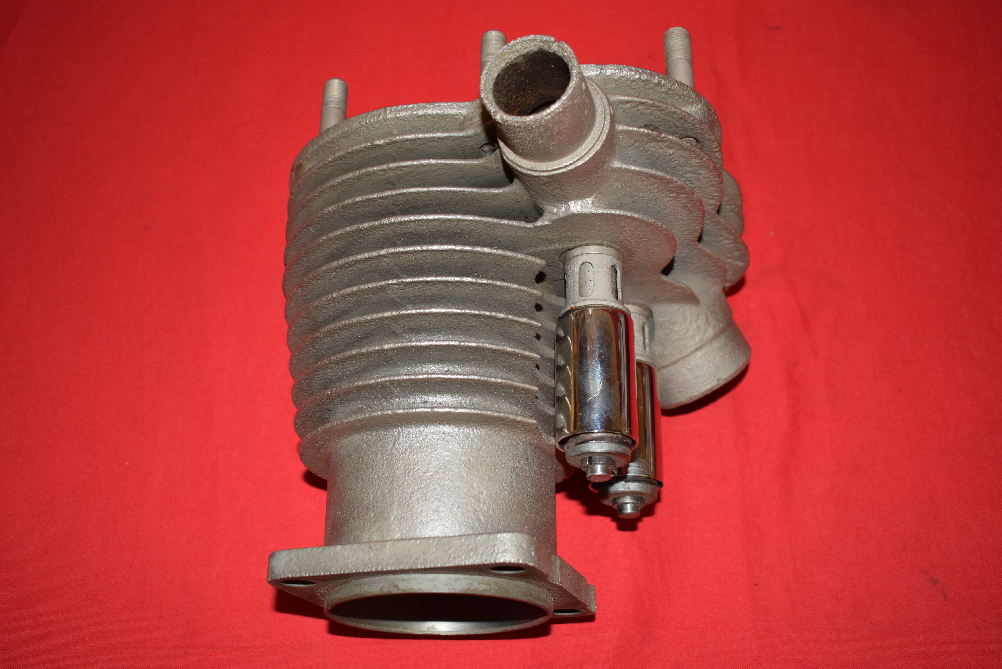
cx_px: 501
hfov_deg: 45.0
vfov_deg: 30.9
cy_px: 334
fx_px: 1211
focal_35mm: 44
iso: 640
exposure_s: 1/125
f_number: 5
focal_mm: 29
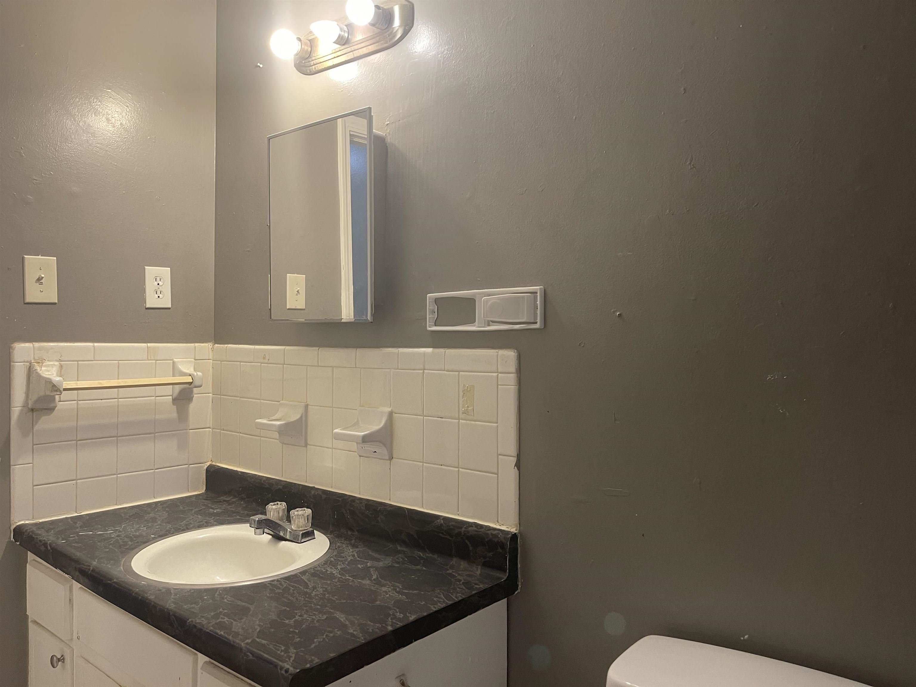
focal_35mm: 25
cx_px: 458
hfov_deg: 69.4
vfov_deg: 54.9
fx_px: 662
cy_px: 344
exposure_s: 1/60
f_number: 1.6
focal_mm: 5.1
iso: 200
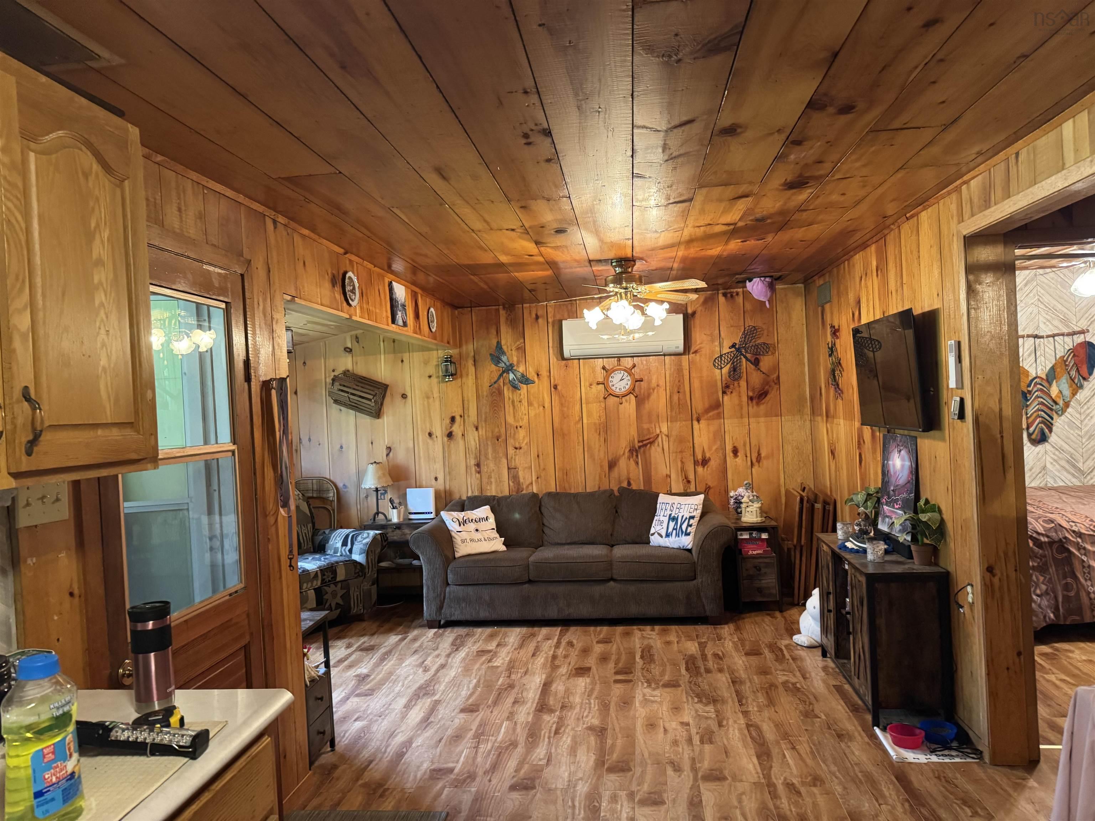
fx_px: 759
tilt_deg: -0.6
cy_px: 410
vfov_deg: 56.8
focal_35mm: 24
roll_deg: +2.1
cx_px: 548
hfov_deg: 71.6
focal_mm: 6.76
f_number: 1.78
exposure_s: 1/60
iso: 800
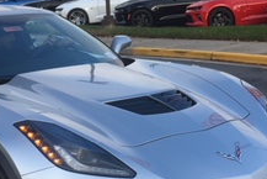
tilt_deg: -1.5
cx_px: 151
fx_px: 661
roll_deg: +1.0
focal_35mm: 89
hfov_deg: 22.8
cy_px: 2
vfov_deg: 15.1
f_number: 2.2
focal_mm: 4.15
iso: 25
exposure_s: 1/962
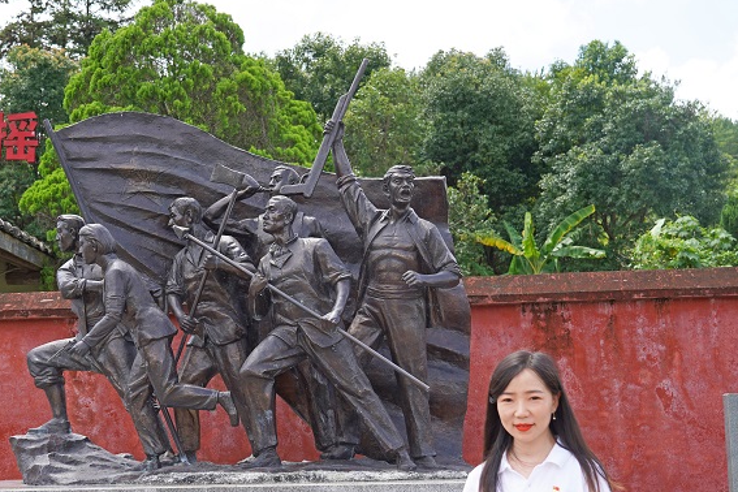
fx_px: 1127
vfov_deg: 24.5
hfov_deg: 36.1
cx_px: 282
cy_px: 320
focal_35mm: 55
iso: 100
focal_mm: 39
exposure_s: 1/400
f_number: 4.5
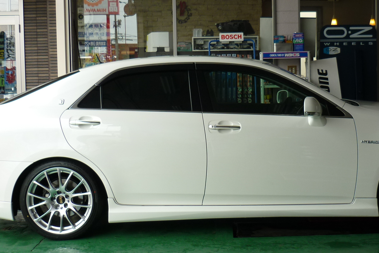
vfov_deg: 24.6
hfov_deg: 36.2
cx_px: 219
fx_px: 579
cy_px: 108
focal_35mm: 55
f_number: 2.8
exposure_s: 1/200
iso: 80
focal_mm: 5.5
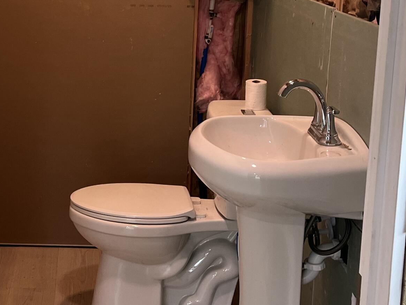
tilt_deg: -8.6
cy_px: 35
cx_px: 68
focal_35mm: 67
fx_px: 786
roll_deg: -0.8
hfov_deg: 28.2
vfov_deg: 21.5
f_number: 1.6
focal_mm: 5.1
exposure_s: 1/120
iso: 100
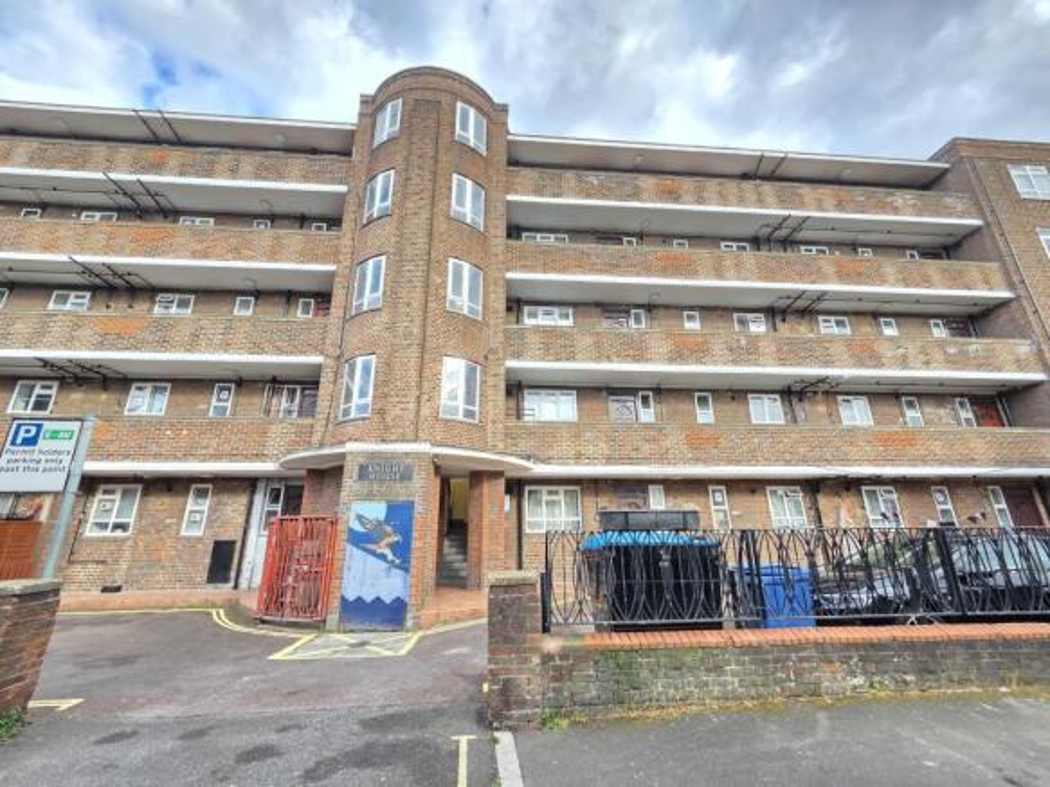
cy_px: 394
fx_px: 394
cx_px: 525
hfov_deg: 106.2
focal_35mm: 13
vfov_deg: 89.9
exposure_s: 1/118
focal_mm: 2.2
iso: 50
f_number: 2.2
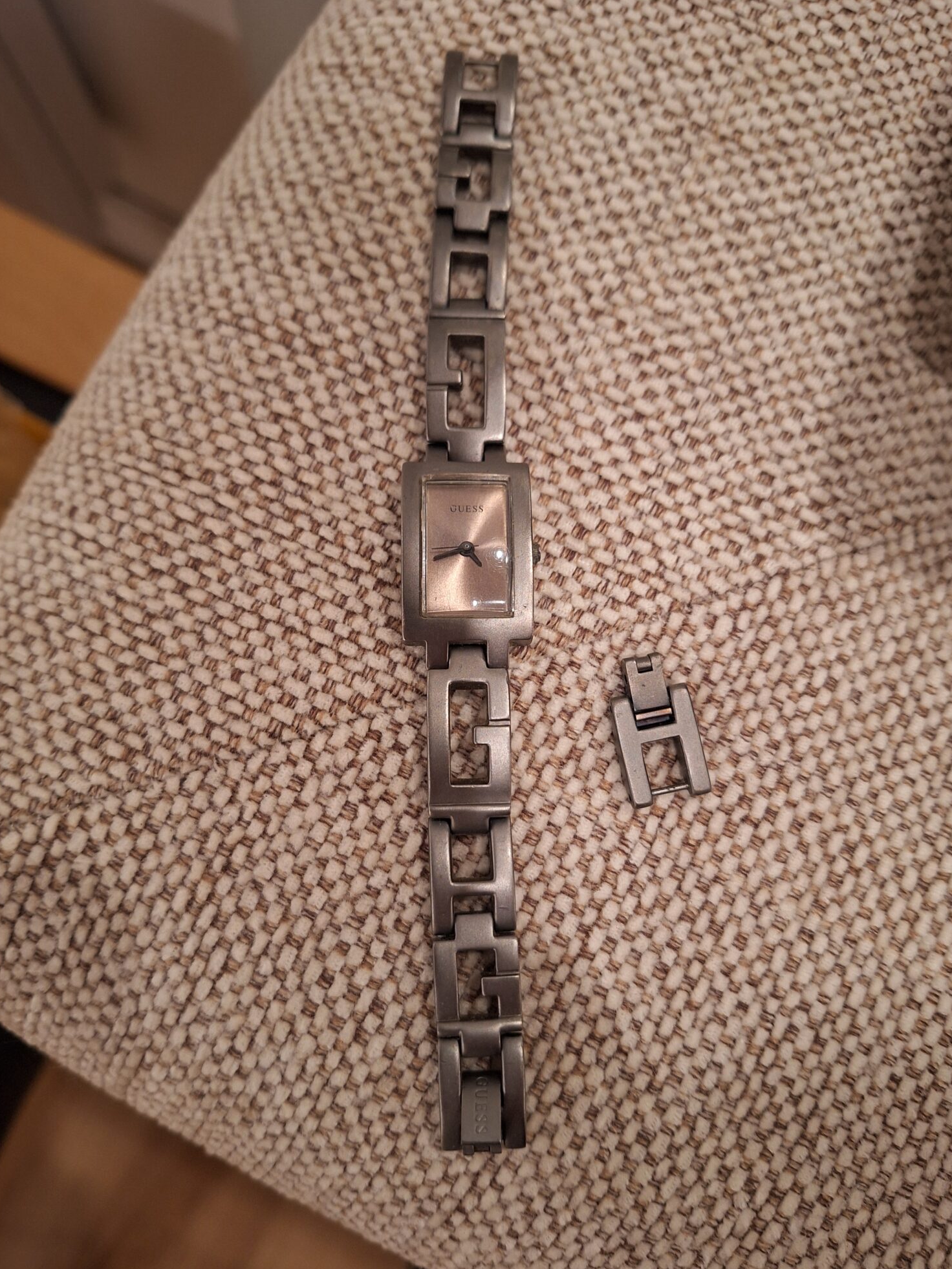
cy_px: 650
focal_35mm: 24
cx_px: 491
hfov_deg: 56.8
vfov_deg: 71.6
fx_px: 880
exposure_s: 1/30
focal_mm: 5.54
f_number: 1.8
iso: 250
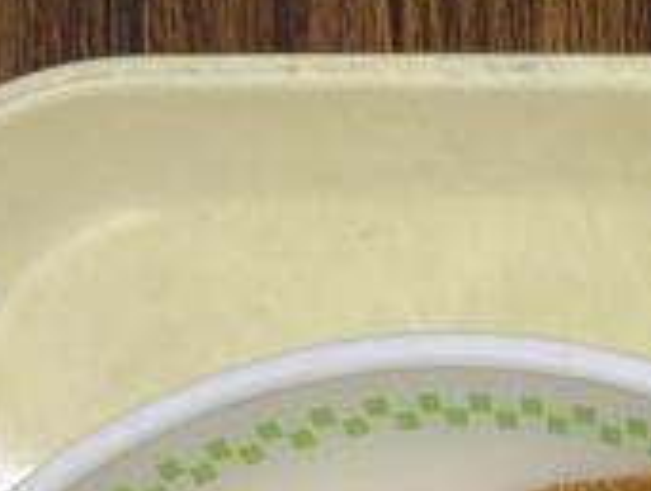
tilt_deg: -84.8
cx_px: 822
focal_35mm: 98
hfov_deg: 18.7
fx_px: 1847
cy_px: 824
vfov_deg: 13.8
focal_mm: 6.76
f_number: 1.78
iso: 100
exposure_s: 1/120
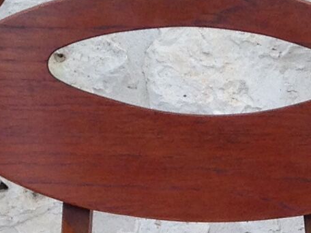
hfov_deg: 8.3
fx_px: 2120
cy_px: 422
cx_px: 420
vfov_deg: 6.2
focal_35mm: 236
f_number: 2.4
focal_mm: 4.12
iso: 50
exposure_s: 1/191
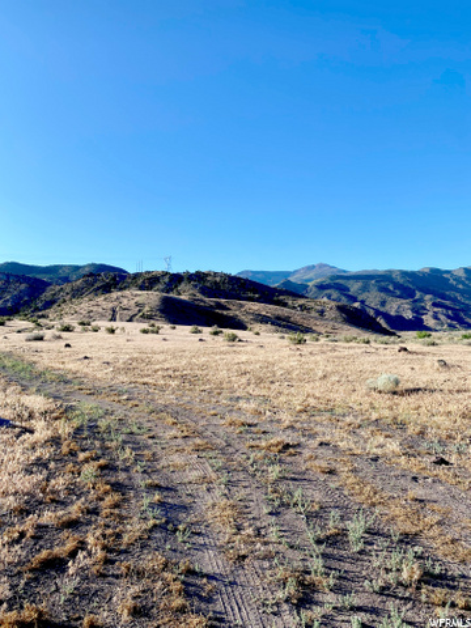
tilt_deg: +6.2
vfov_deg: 67.3
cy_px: 314
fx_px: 472
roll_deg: +1.6
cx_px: 236
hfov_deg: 53.1
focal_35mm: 26
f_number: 1.8
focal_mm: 4.25
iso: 32
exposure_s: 1/1866
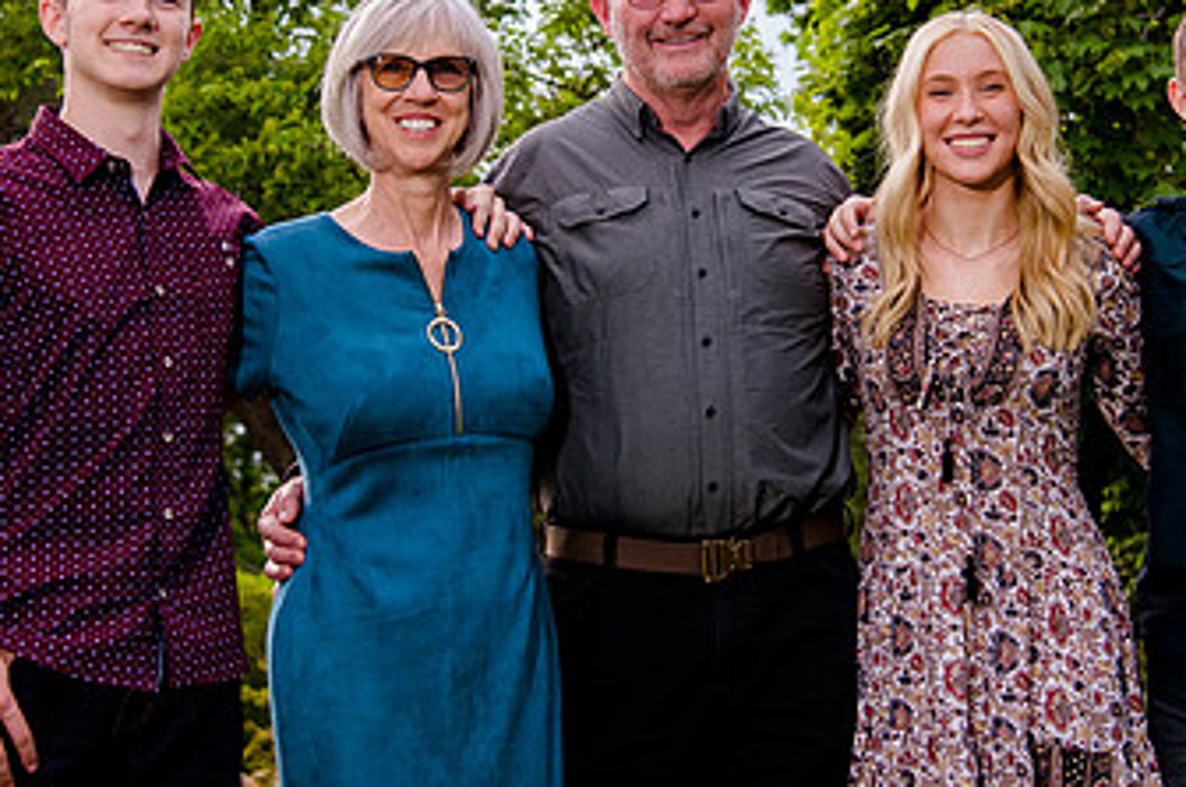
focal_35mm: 94
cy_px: 213
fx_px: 3092
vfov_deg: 14.5
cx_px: 672
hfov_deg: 21.7
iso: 160
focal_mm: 44
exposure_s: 1/200
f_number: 4.5
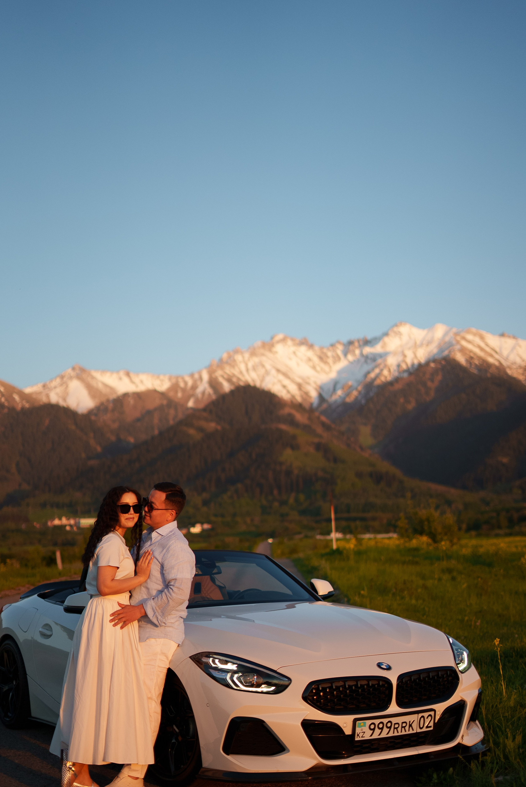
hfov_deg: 25.1
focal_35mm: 54
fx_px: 1182
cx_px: 252
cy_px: 415
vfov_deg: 36.8
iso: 500
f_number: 1.8
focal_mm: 50
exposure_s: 1/3200
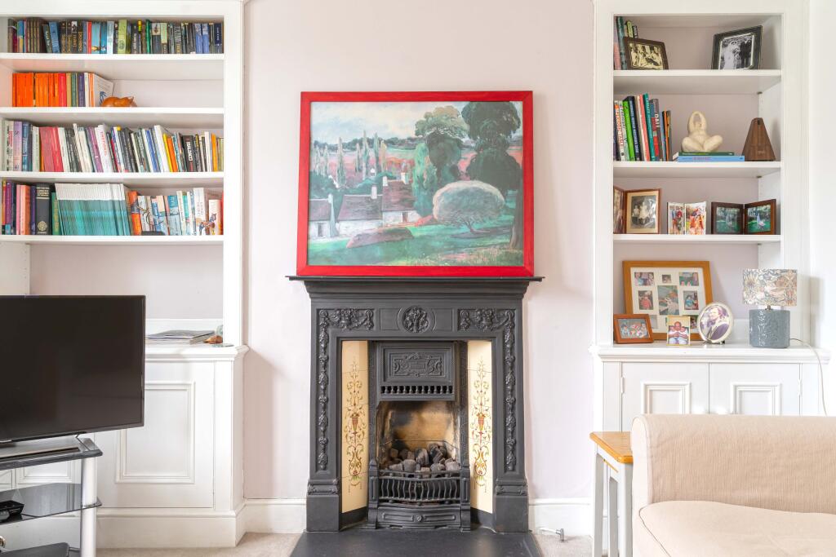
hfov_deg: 71.5
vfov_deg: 51.3
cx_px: 418
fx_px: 581
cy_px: 278
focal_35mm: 25
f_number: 7.1
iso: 400
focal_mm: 25
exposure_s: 1/20
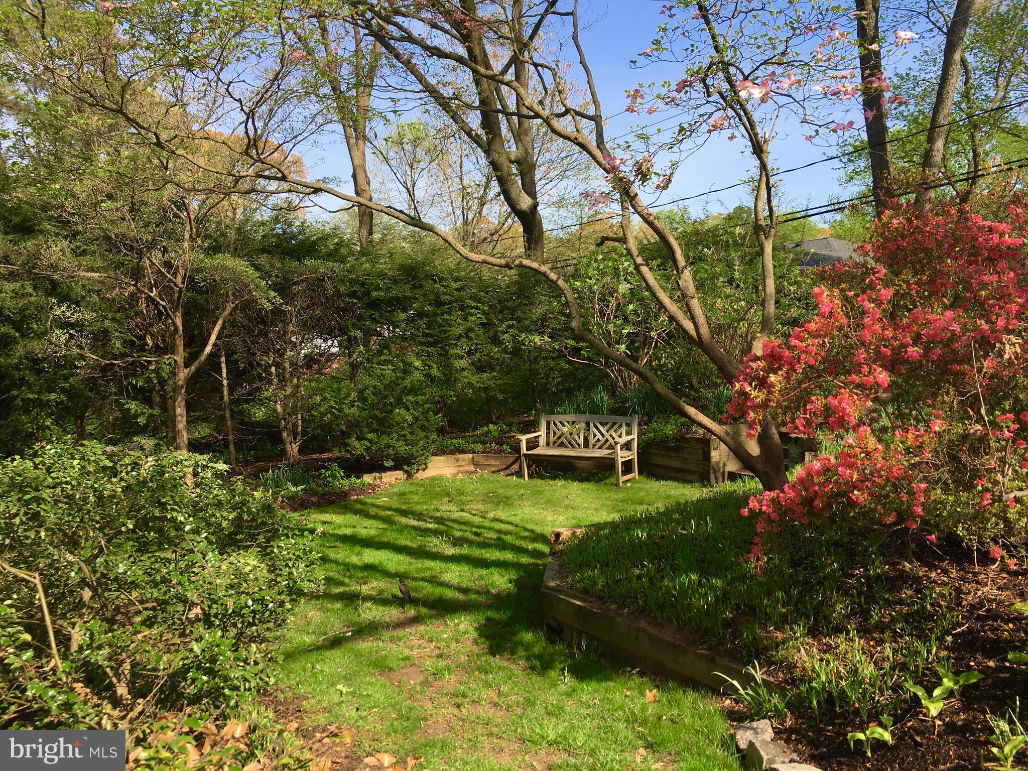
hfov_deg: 61.7
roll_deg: +0.2
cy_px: 386
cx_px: 514
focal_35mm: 29
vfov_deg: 48.2
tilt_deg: -2.7
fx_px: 861
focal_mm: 4.15
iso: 25
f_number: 2.2
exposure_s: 1/680
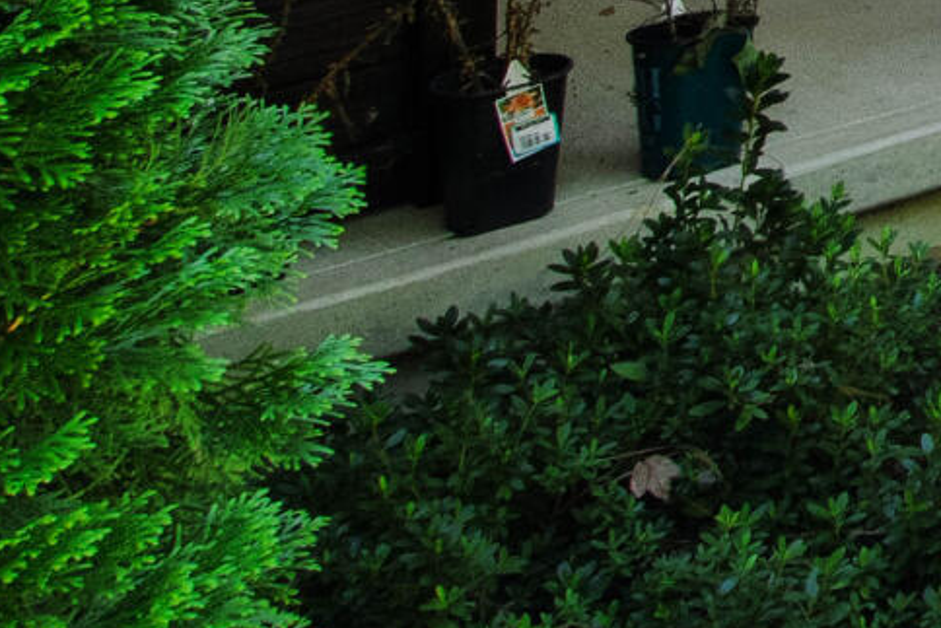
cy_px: -702
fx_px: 2431
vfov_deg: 12.6
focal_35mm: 93
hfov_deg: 14.5
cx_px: 2255
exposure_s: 1/60
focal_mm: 10
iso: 320
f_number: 9
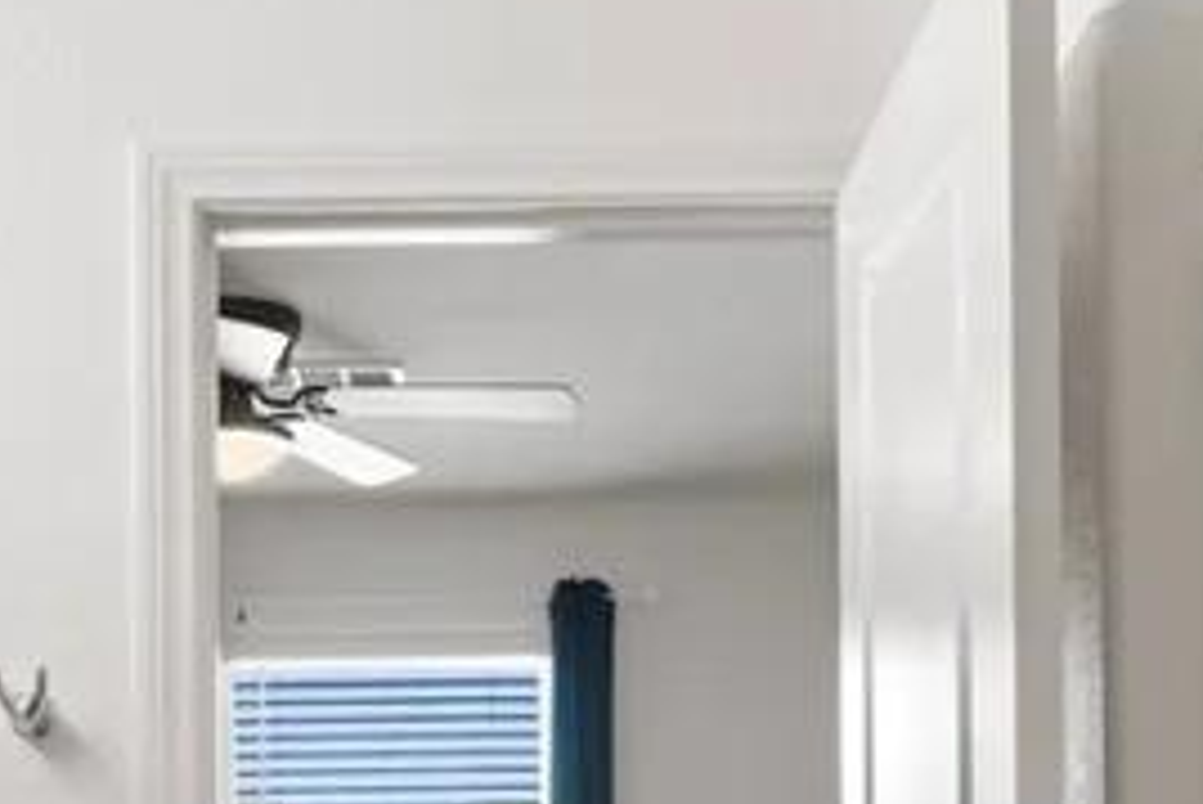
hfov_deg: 30.9
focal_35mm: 65
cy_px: 968
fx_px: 2173
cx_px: 516
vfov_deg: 19.7
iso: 400
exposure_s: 1/20
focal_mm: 17
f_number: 8
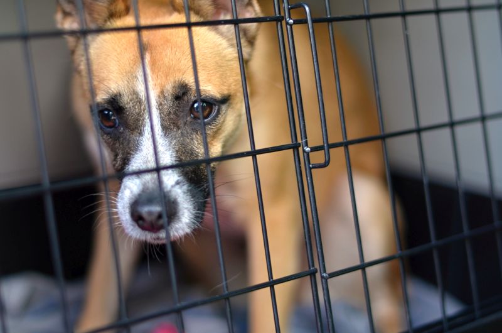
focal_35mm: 75
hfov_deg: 27.0
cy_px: 166
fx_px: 1044
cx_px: 251
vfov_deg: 18.1
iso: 200
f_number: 1.6
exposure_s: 1/400
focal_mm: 50
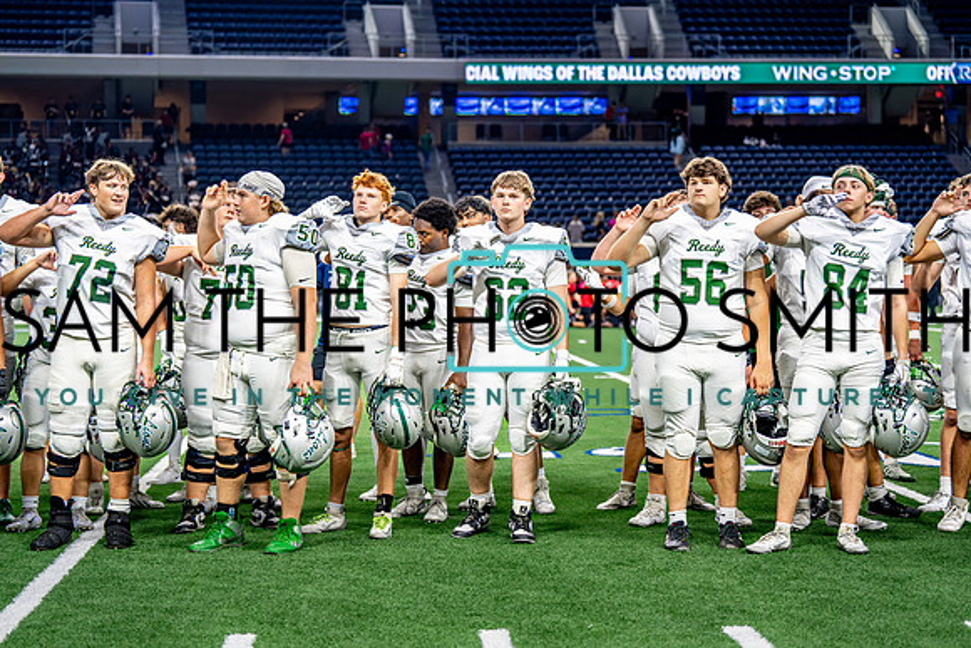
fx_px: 1933
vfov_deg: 19.0
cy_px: 324
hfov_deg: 28.2
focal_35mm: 72
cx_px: 486
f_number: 2.8
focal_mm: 70
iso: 1000
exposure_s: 1/400
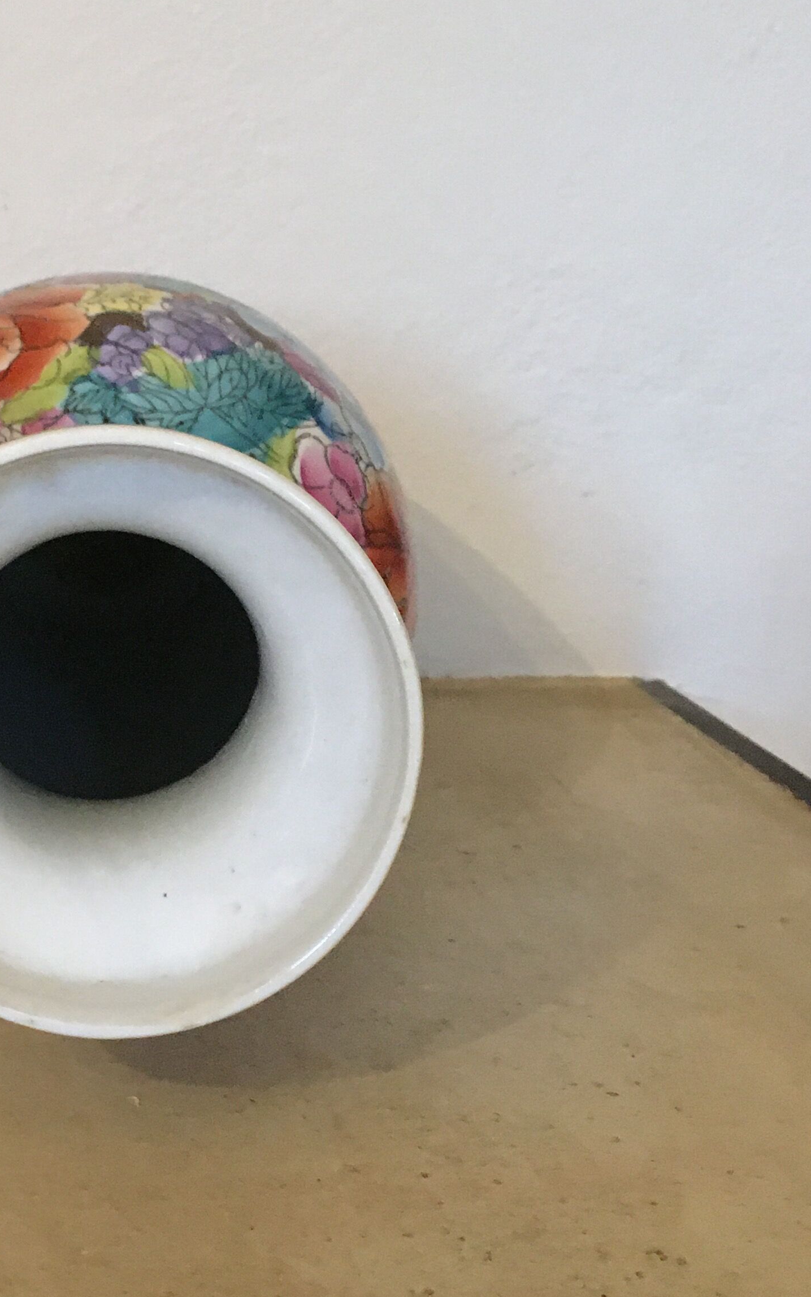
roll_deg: +2.1
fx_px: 1909
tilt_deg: -14.0
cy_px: 631
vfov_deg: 37.5
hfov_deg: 22.9
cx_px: -35
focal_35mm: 54
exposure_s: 1/17
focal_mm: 4.15
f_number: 2.2
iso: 500
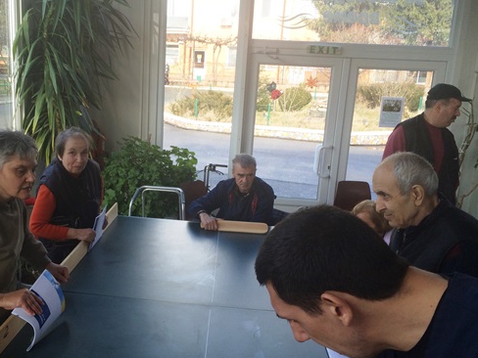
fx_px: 525
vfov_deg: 37.7
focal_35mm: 38
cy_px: 202
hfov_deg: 48.6
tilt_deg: -12.7
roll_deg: -3.2
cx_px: 185
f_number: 2.2
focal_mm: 4.15
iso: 32
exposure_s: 1/159
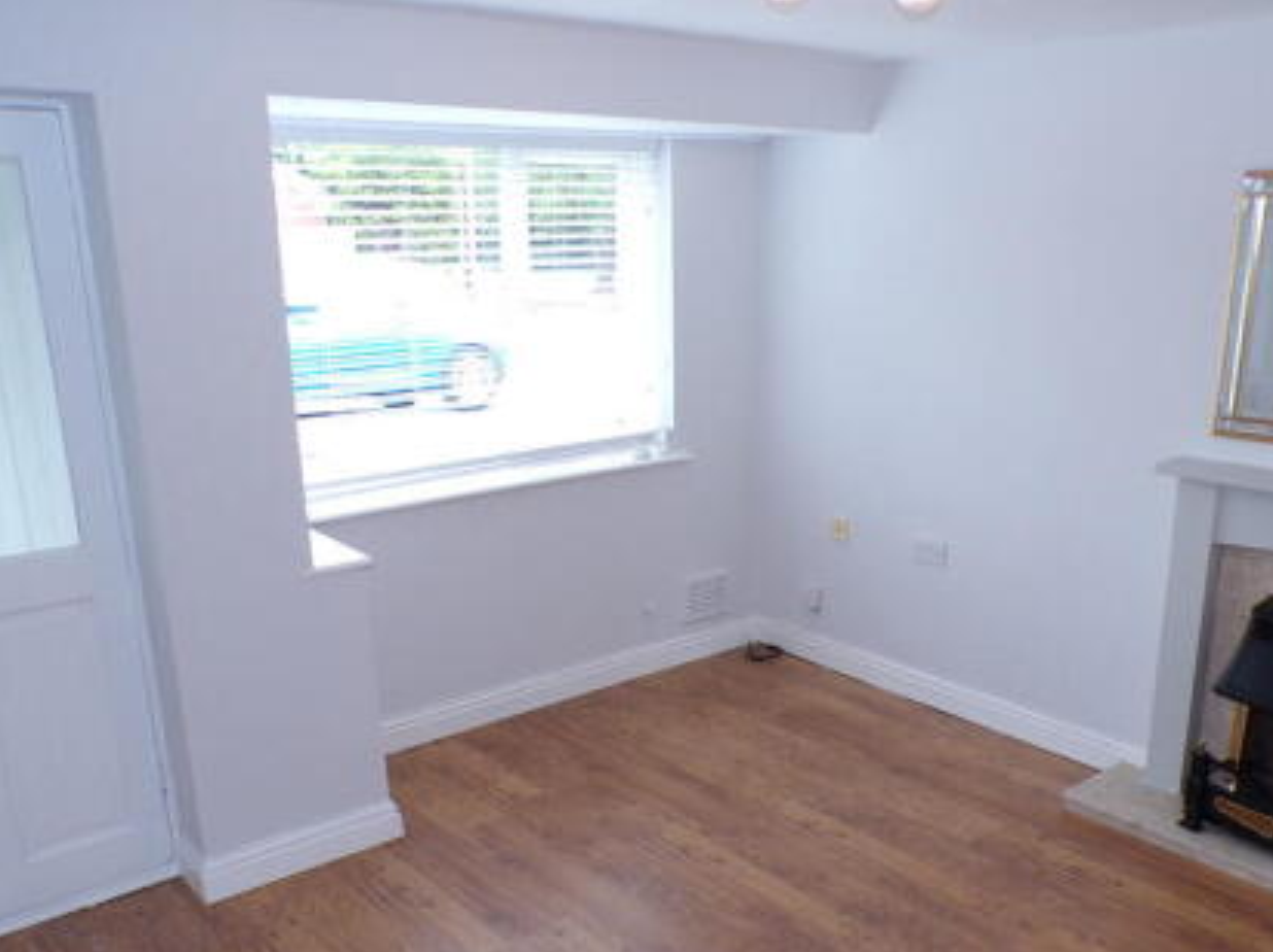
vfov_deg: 41.3
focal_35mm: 34
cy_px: 623
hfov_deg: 53.9
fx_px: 1249
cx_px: 697
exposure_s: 1/34
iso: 128
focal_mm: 4.3
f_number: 3
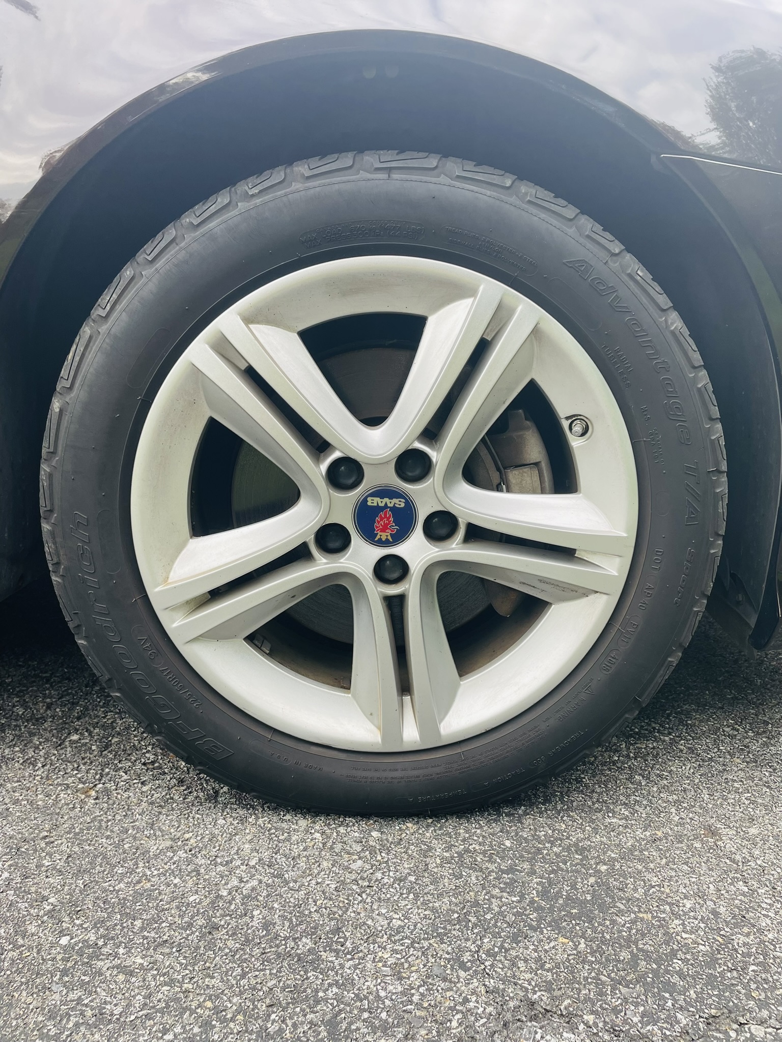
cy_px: 521
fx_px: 783
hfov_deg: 53.1
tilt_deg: -12.2
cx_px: 391
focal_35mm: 26
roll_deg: -3.0
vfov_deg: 67.3
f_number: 1.6
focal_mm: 4.2
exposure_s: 1/121
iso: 32
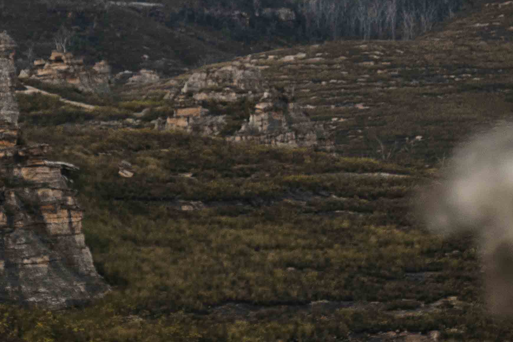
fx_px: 4018
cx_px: -24
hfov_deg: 7.3
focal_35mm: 282
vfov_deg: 4.9
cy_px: 211
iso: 800
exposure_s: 1/800
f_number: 2.8
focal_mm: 70
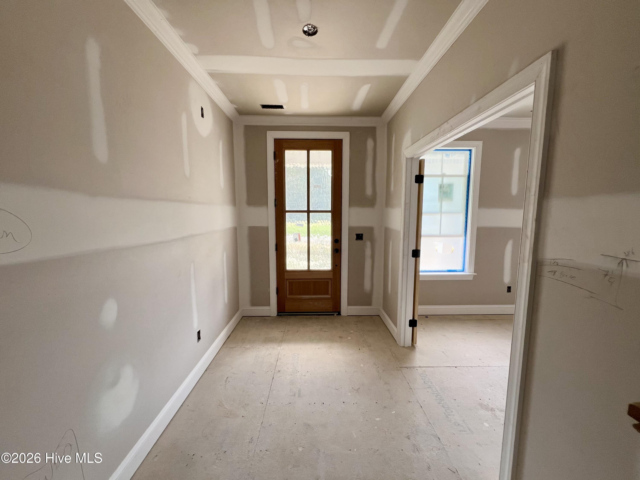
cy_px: 240
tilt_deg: -6.4
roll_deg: -0.1
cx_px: 320
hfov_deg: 106.2
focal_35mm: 13
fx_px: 240
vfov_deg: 89.9
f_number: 1.8
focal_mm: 1.57
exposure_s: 1/99
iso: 40
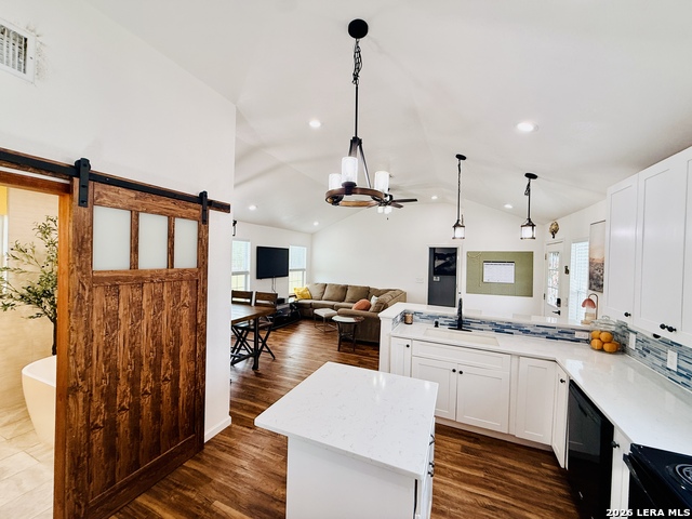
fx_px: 280
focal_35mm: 14
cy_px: 260
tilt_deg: +0.2
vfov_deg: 85.7
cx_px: 346
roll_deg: -1.1
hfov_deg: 102.1
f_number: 2.2
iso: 125
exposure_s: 1/120
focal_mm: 2.22
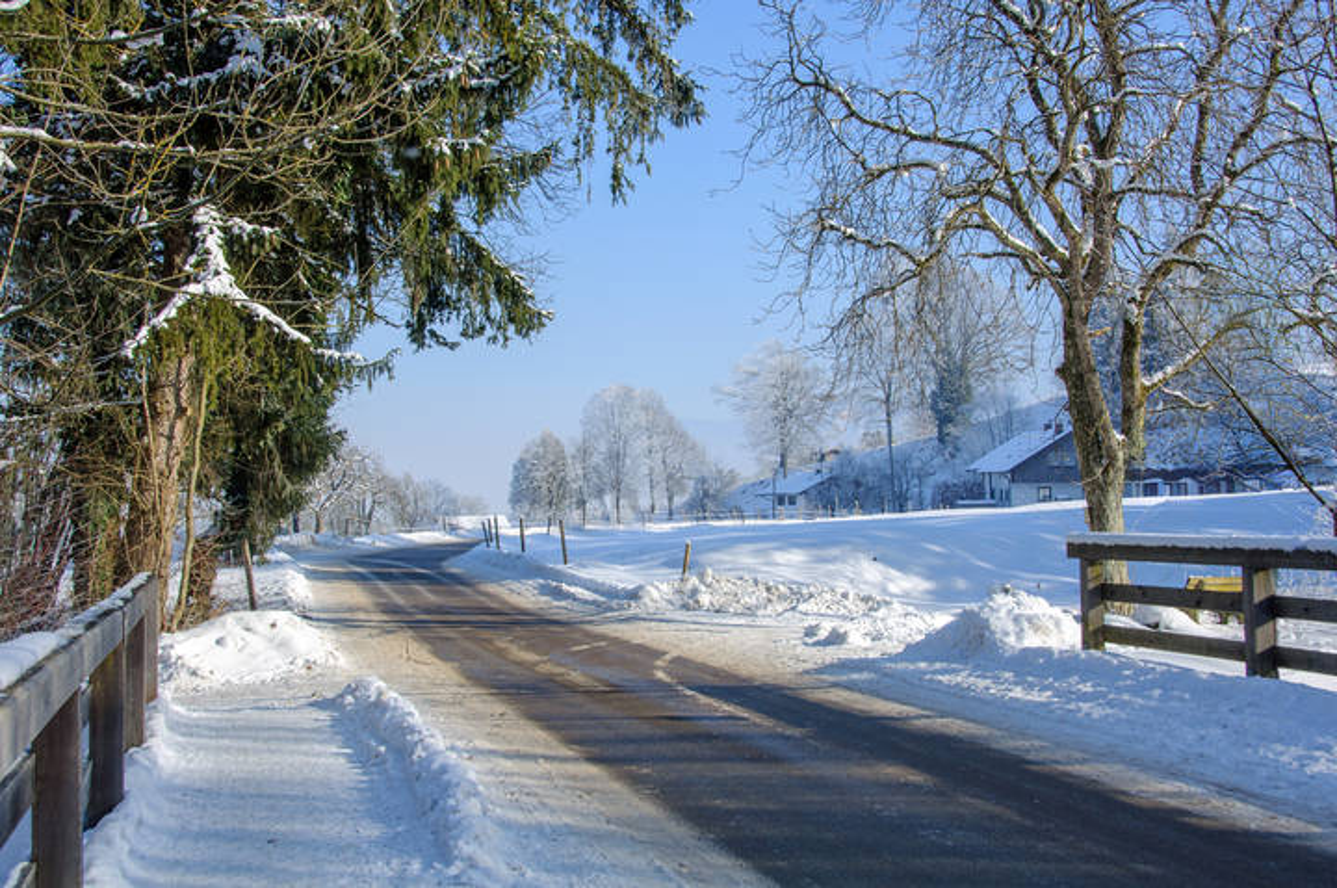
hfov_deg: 42.4
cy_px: 444
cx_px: 668
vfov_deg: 28.9
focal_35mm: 46
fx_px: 1725
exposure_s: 1/400
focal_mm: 31
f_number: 10
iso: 200
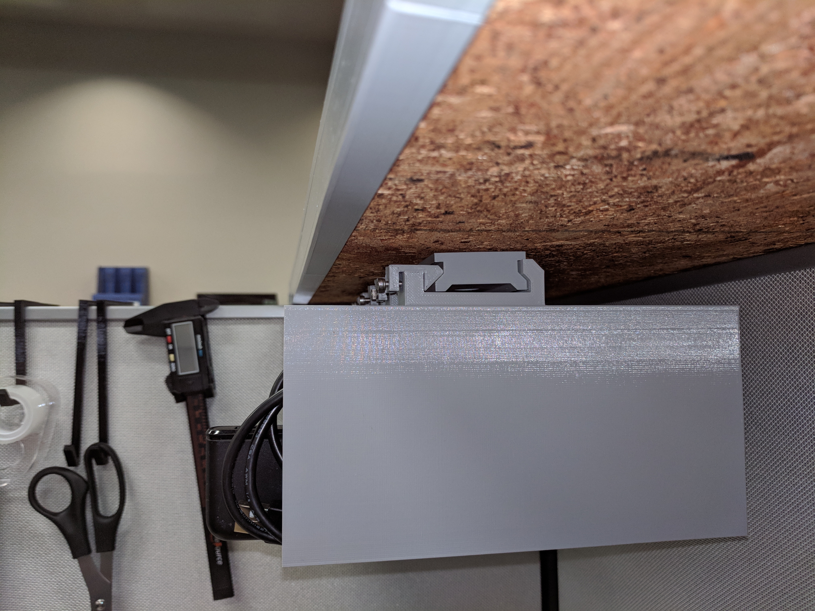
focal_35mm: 26
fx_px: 612
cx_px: 408
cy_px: 306
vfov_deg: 53.1
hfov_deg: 67.3
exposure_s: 1/120
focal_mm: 4.67
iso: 261
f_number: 2
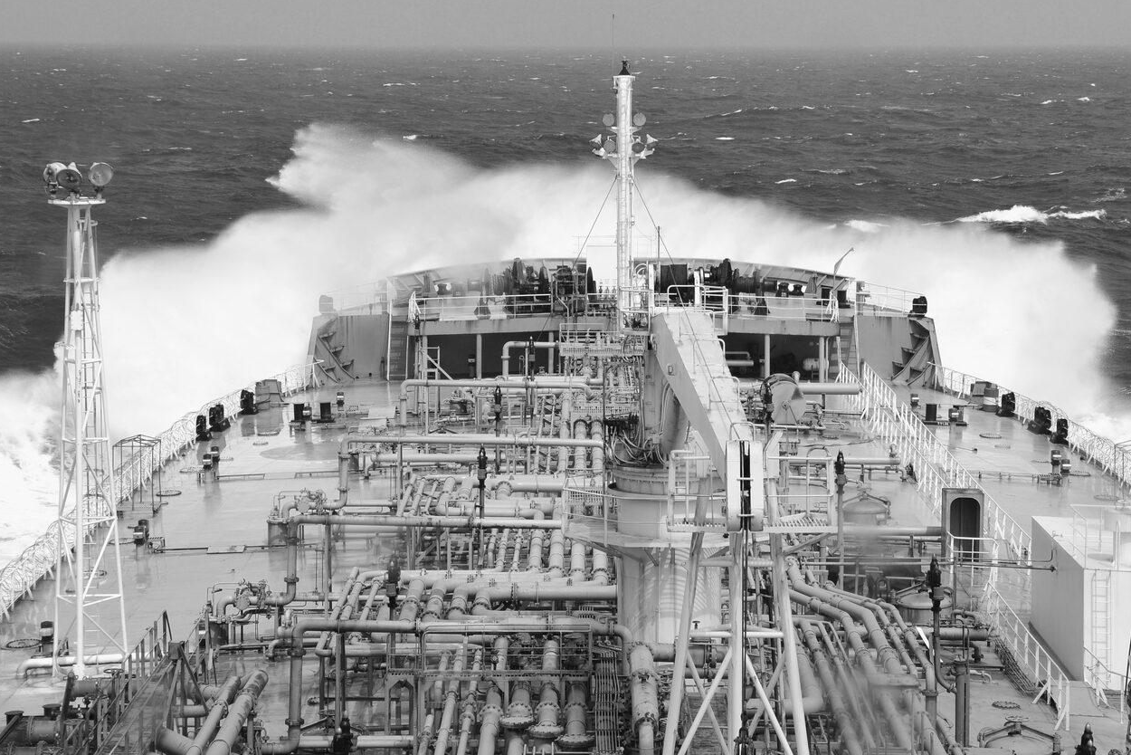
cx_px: 574
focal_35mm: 96
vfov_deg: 14.2
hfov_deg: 21.2
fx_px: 3017
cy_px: 289
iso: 200
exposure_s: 1/500
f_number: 11
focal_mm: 50
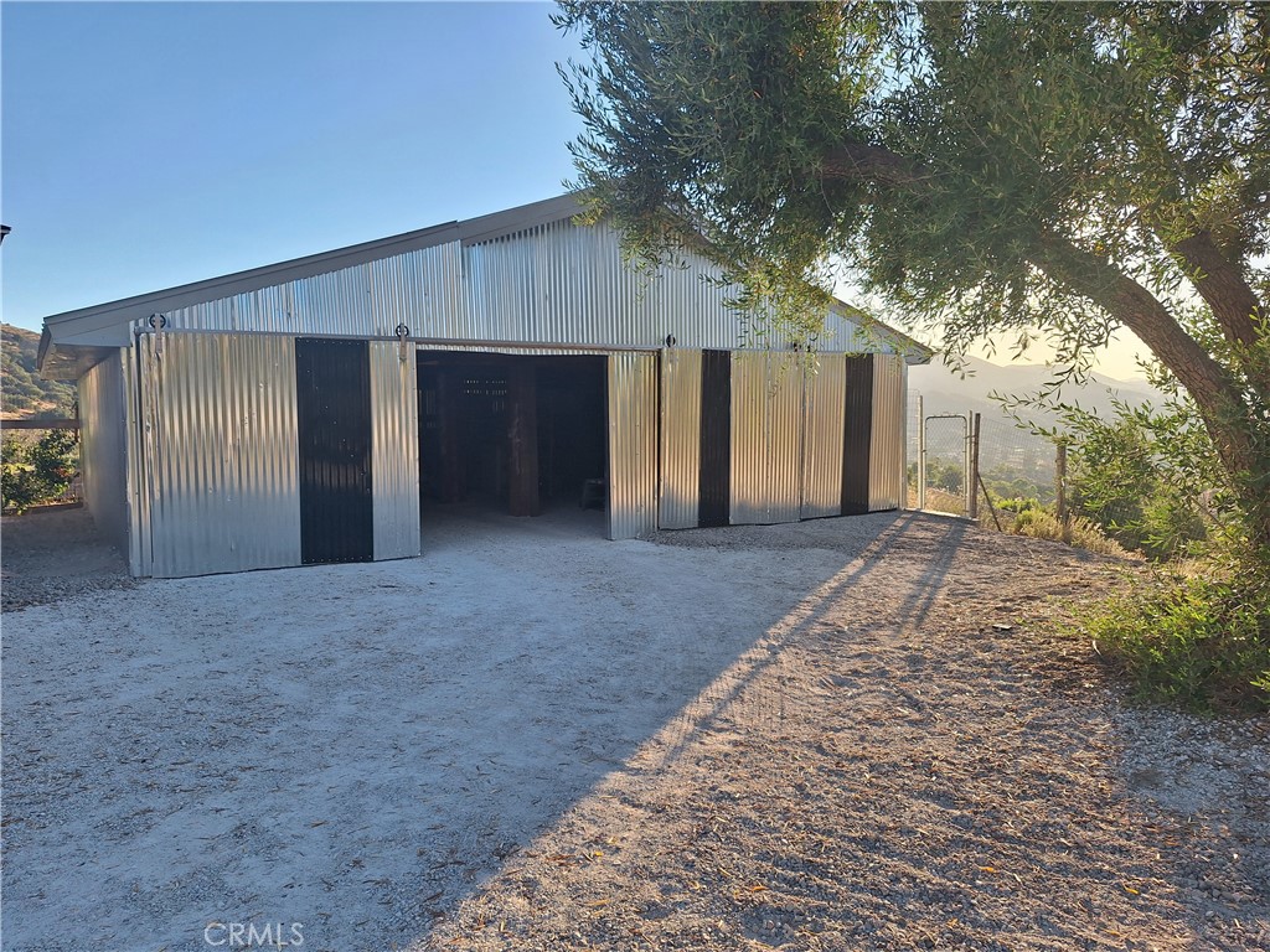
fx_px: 844
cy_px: 476
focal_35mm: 23
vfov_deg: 58.9
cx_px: 635
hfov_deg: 73.9
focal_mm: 5.54
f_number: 1.8
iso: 40
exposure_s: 1/996
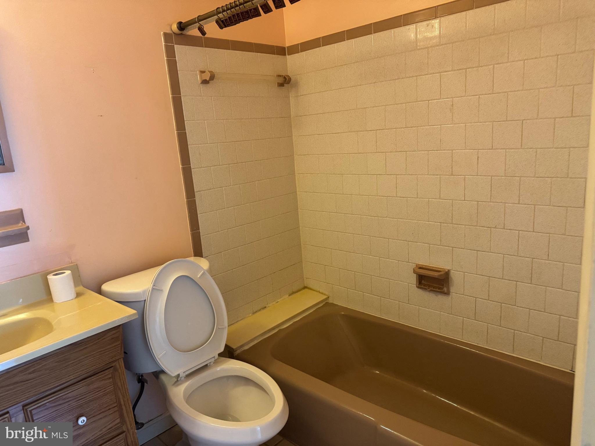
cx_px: 298
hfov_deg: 71.6
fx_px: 413
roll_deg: +3.8
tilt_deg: -12.2
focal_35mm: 24
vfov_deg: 56.8
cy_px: 223
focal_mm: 6.76
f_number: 1.78
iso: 500
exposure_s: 1/60
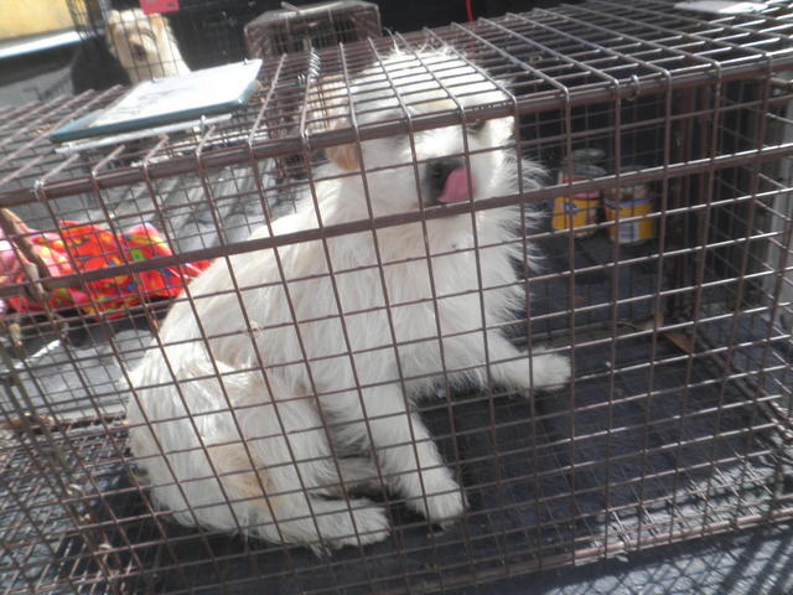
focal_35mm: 26
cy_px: 298
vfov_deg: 53.1
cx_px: 396
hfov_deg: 67.3
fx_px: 596
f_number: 7.8
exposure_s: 1/80
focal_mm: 4.7
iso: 64
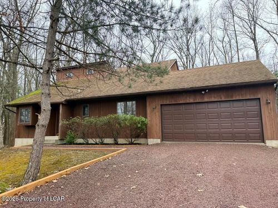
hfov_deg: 71.6
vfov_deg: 56.8
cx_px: 139
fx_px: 193
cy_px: 104
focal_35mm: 24
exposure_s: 1/273
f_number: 1.78
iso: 100
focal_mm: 6.76
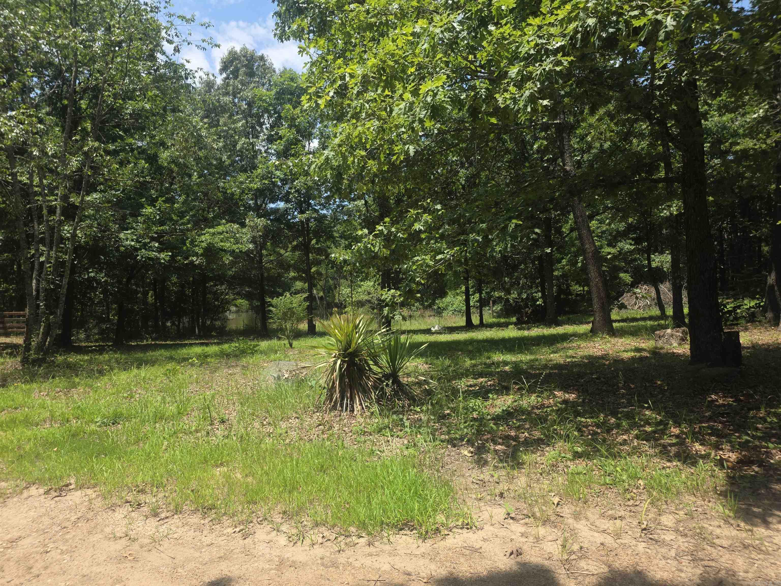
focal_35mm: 23
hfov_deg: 73.9
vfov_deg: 58.9
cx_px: 390
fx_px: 519
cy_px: 293
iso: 80
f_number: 1.7
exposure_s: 1/3160
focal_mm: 6.3
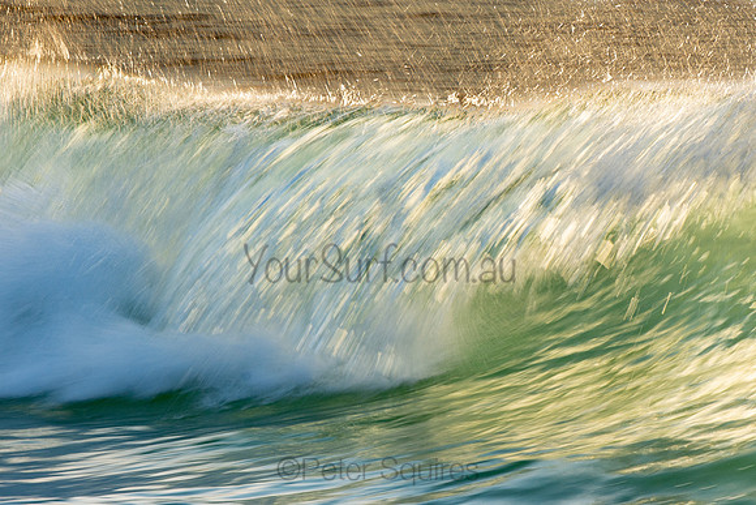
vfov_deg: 2.7
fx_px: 10658
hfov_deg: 4.1
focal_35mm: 507
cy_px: 284
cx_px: 412
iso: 100
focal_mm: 200
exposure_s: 1/40
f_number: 14
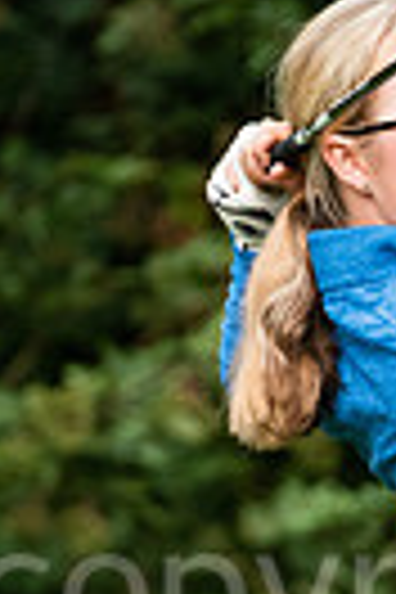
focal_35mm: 1590
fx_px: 26233
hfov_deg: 0.9
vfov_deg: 1.3
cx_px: 477
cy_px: 837
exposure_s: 1/1250
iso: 1250
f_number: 6.3
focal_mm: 310
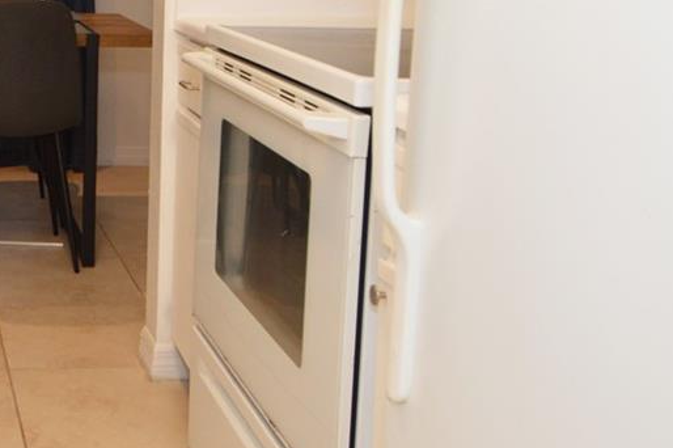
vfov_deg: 23.5
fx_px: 1046
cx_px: -30
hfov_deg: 32.3
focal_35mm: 56
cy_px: 45
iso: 400
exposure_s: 1/80
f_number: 4.5
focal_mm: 12
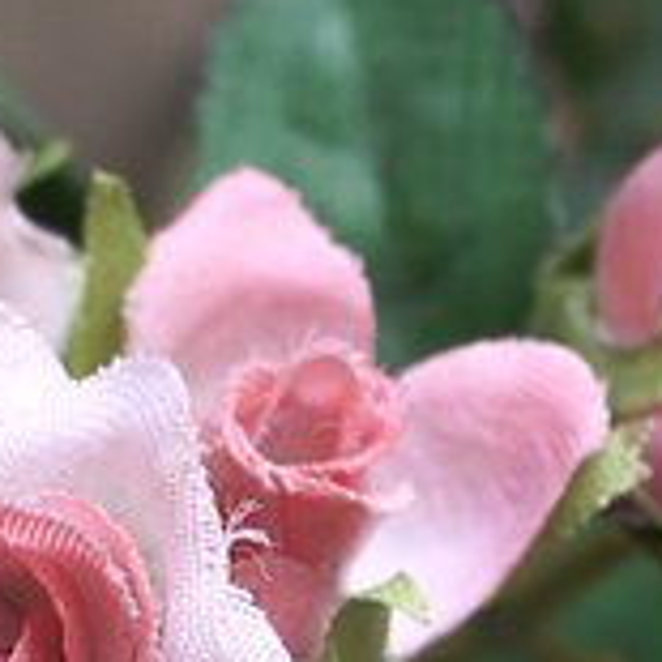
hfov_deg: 9.6
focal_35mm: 181
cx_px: 107
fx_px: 3916
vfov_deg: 9.6
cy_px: 500
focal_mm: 10.2
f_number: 3.5
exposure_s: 1/100
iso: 100
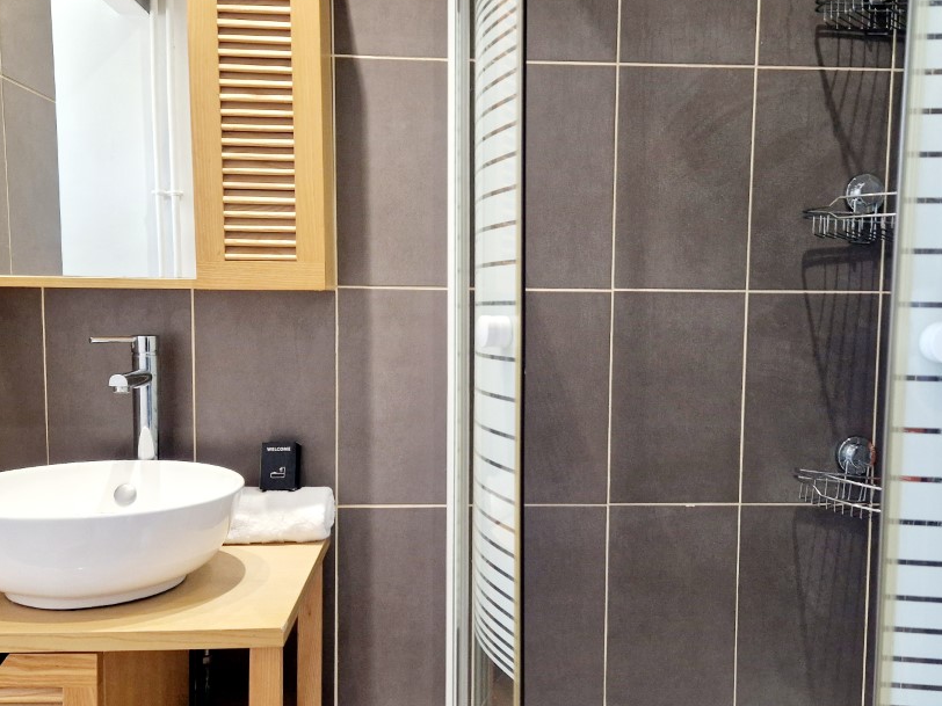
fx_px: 925
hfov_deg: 53.9
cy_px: 374
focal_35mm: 34
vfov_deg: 41.8
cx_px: 509
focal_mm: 5.4
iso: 320
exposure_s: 1/100
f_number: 1.8
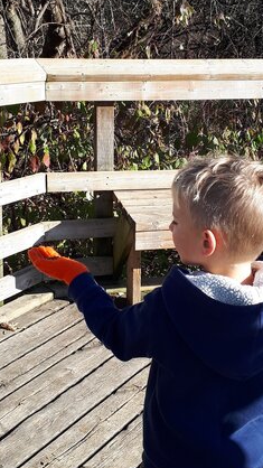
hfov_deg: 22.2
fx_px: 670
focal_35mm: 54
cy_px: 198
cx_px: 140
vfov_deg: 38.4
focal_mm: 3.6
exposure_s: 1/644
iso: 40
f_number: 1.9
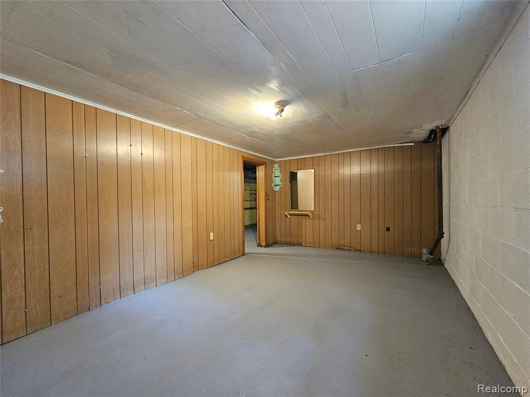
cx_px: 265
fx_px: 199
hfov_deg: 106.2
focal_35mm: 13
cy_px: 198
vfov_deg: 89.9
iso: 400
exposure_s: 1/30
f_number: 2.2
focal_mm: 2.2
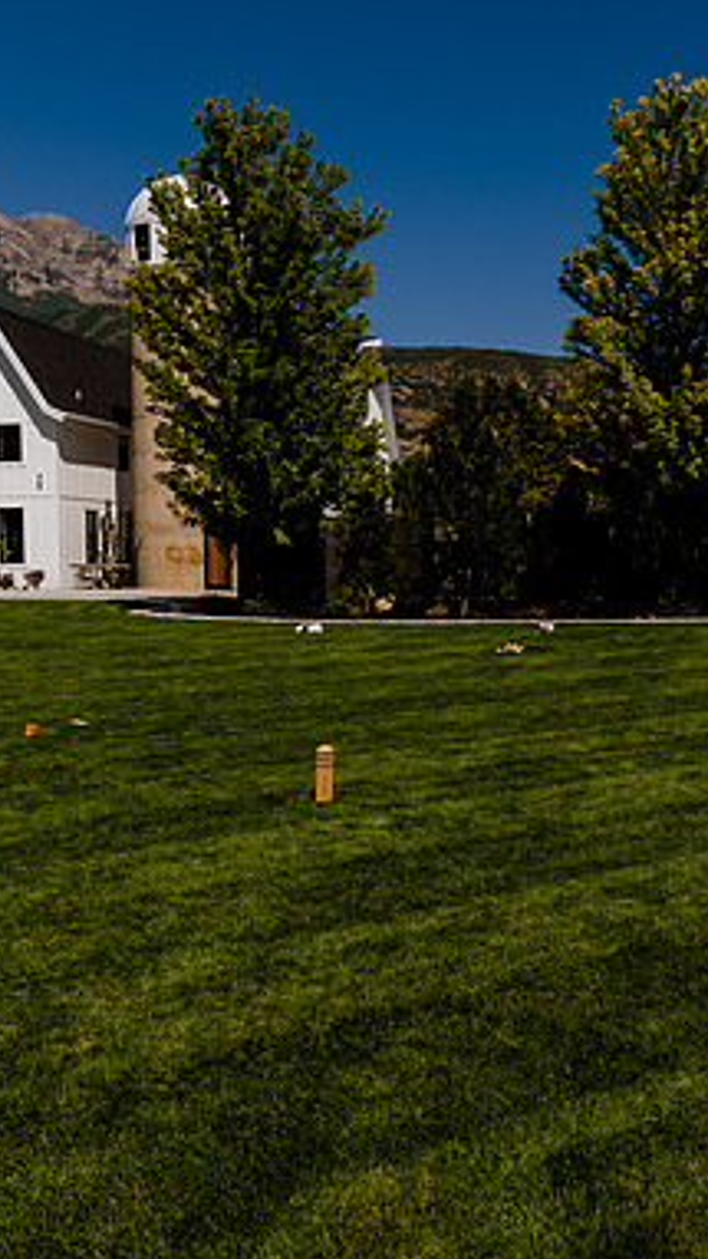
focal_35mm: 39
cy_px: 630
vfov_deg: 51.6
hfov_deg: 30.0
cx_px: 519
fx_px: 1301
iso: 100
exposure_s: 1/200
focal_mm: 24
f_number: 16
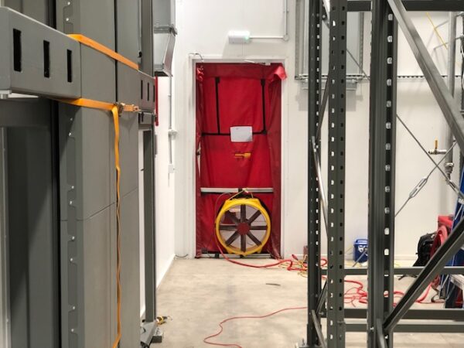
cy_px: 174
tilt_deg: -4.3
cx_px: 232
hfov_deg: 33.8
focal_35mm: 57
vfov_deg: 25.7
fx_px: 764
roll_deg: -0.3
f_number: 2.8
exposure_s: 1/33
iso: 160
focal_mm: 6.6
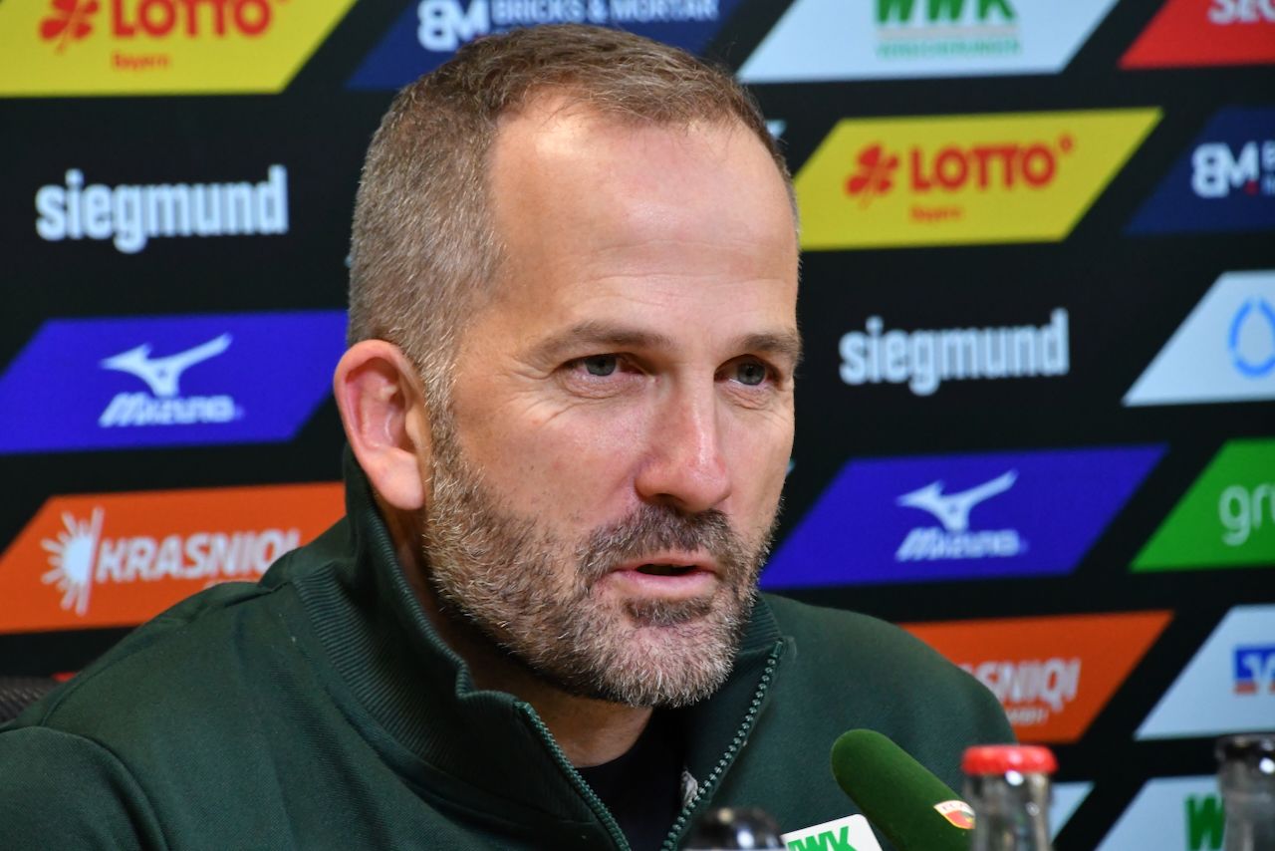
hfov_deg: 7.0
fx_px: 10361
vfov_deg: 4.7
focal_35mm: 292
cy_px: 426
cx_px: 638
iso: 4500
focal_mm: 195
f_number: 11
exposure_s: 1/250
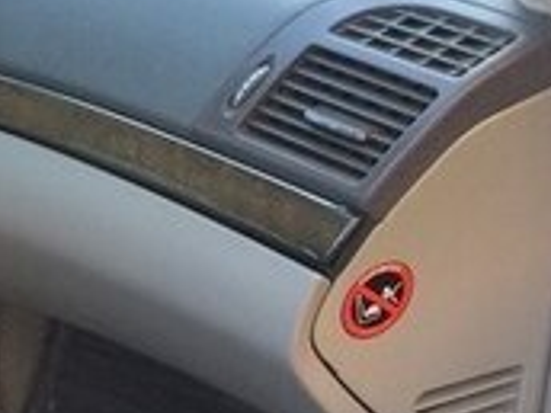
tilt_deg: -31.8
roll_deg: +6.1
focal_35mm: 111
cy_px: 306
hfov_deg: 15.7
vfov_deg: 13.3
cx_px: -365
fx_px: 1767
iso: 50
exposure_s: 1/33
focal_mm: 4.15
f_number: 2.2
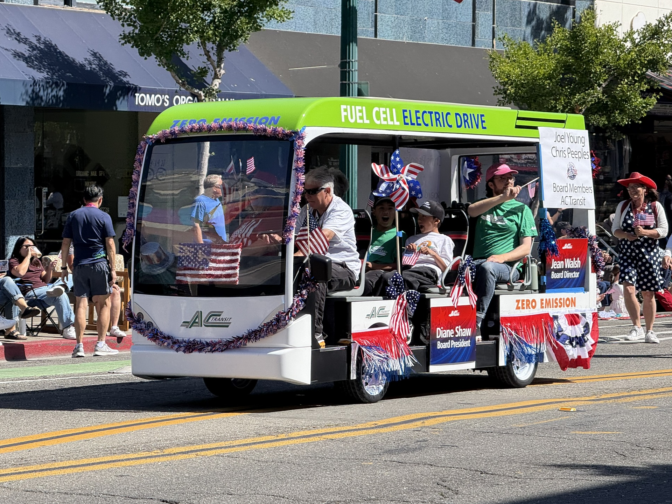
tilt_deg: -1.8
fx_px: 2485
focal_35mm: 128
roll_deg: -0.2
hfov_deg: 15.4
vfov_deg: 11.6
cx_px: 317
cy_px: 257
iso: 50
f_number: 2.8
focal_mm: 15.66
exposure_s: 1/776
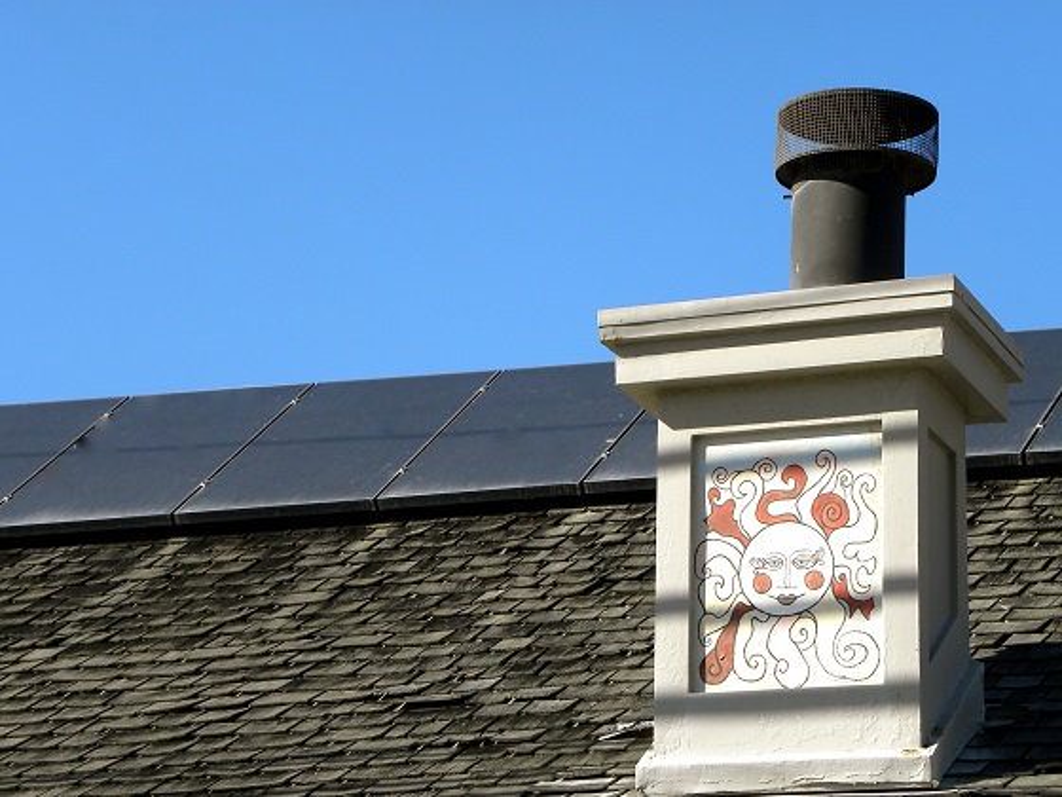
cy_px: 398
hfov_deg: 15.3
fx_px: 3958
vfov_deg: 11.5
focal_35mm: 129
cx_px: 531
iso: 64
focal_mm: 23
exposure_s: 1/272
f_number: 5.6
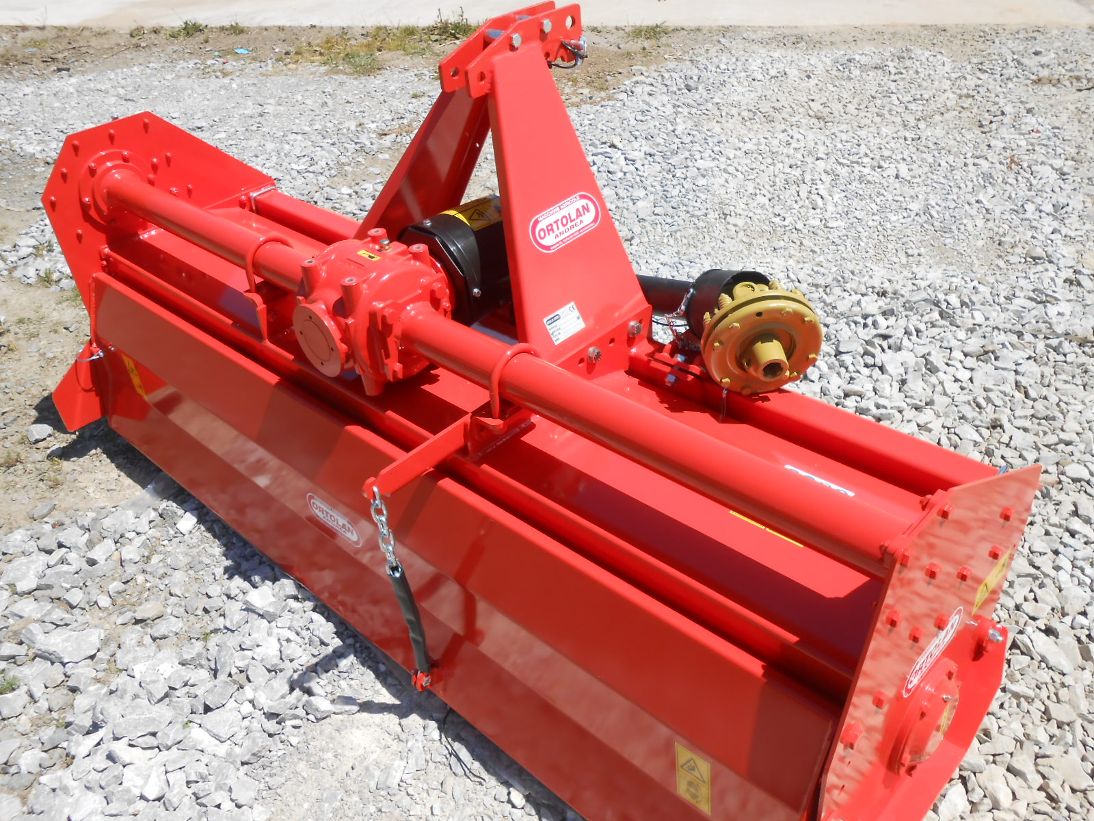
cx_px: 547
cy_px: 410
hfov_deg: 60.0
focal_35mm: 30
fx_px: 948
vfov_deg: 46.8
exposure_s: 1/640
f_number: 3.8
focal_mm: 5.3
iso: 80
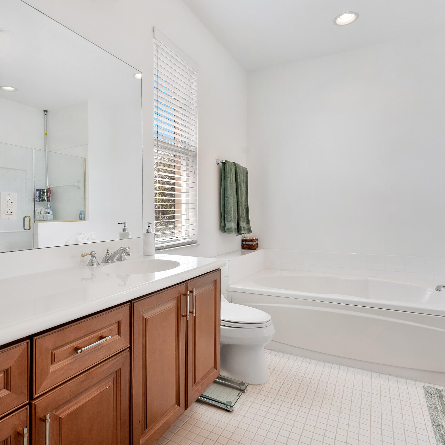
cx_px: 198
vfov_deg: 70.8
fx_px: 313
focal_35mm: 22
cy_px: 221
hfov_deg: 70.6
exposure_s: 1/80
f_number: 9
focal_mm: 16.4
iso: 500
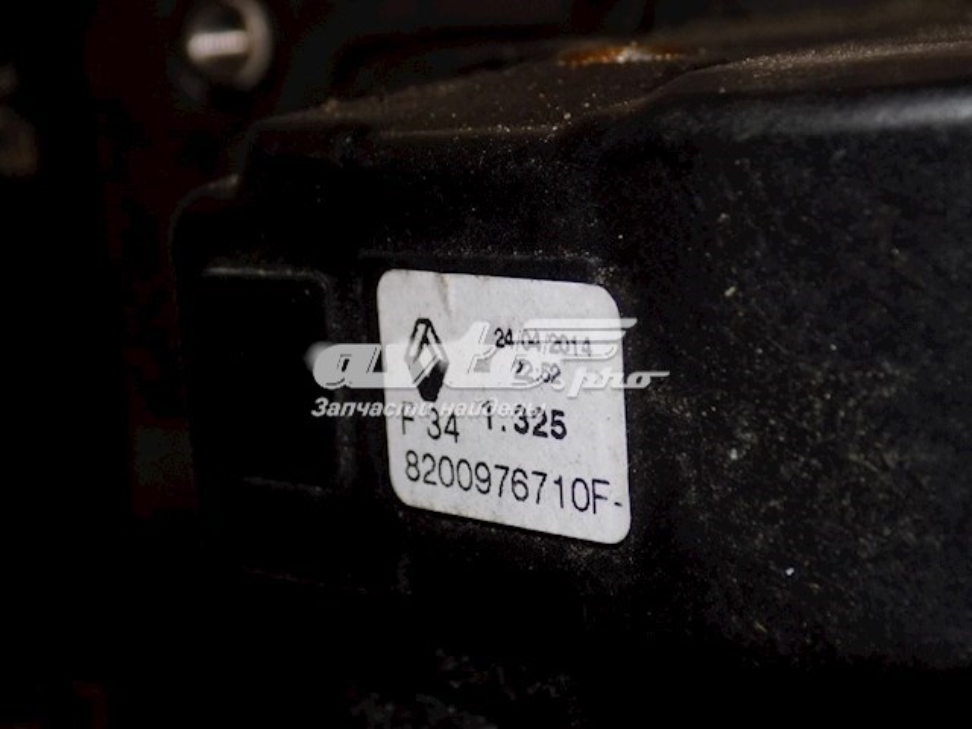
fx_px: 1966
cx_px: 486
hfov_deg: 27.8
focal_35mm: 70
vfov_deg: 21.0
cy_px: 364
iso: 200
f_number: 4.2
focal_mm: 12.5
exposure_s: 1/30
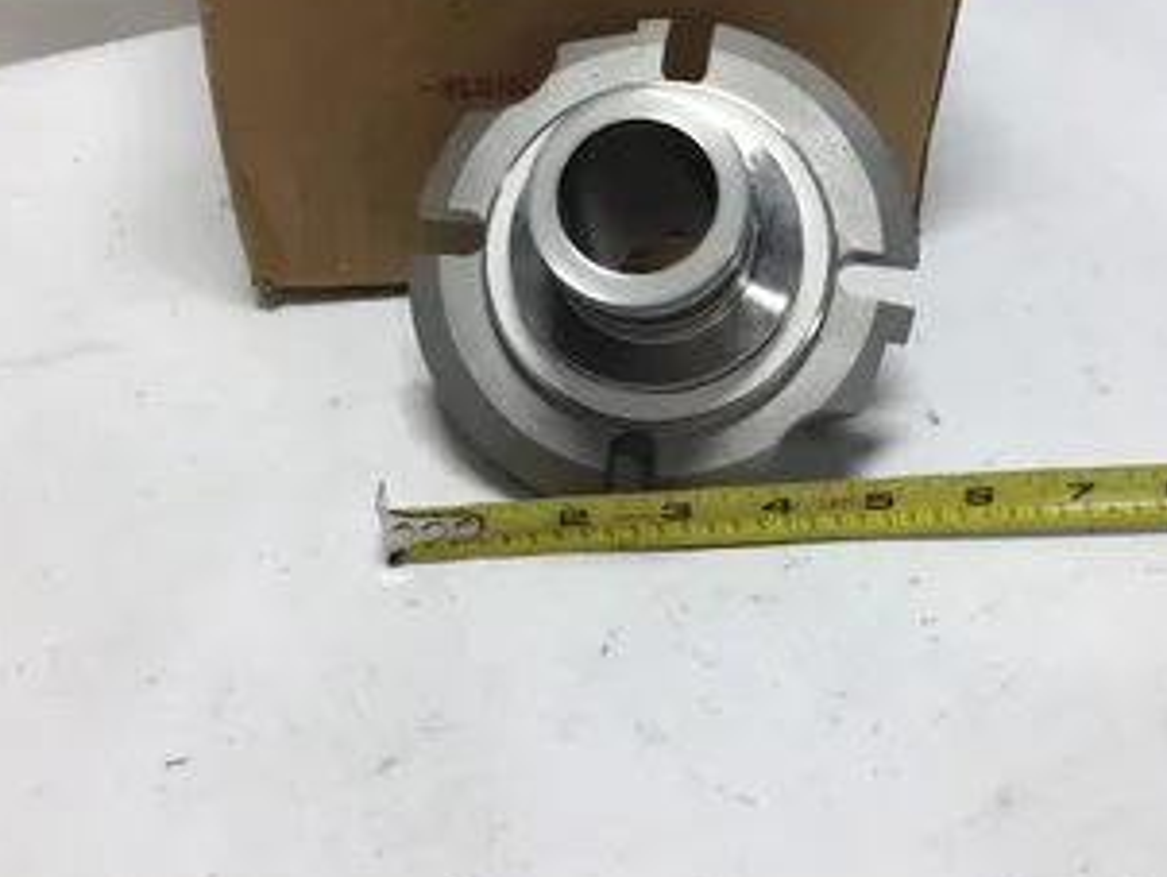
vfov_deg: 35.0
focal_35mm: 41
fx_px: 1383
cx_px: 692
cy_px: 340
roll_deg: -1.7
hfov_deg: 45.5
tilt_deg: -38.9
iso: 25
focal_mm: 3.3
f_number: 2.4
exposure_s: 1/146
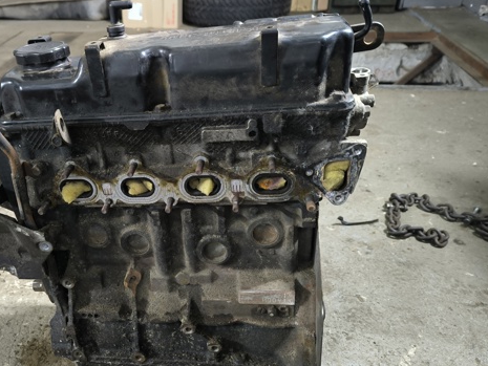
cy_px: 234
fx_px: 465
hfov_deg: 54.0
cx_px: 155
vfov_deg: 42.6
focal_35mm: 33
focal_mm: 6.92
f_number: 1.9
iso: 1000
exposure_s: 1/25
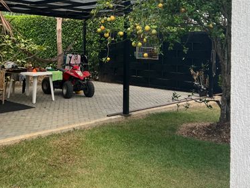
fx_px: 340
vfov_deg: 29.9
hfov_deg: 39.7
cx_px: 73
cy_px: 28
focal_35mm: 47
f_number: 1.5
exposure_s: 1/120
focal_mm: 5.7
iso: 50
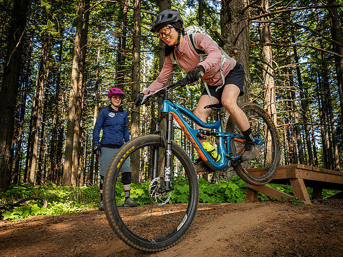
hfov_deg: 58.6
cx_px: 172
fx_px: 306
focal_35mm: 31
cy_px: 128
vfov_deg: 45.6
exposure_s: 1/400
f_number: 4.5
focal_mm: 24
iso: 640
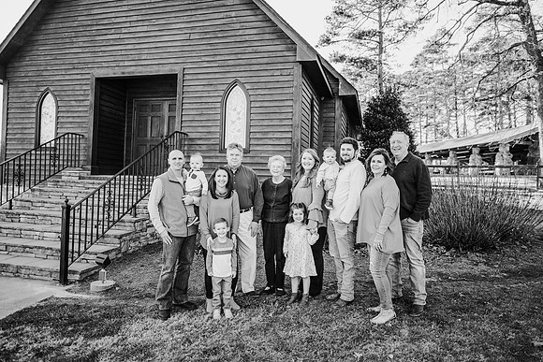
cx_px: 272
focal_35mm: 24
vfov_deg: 53.2
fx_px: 362
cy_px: 181
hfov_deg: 73.7
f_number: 1.8
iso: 100
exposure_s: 1/320
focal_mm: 24
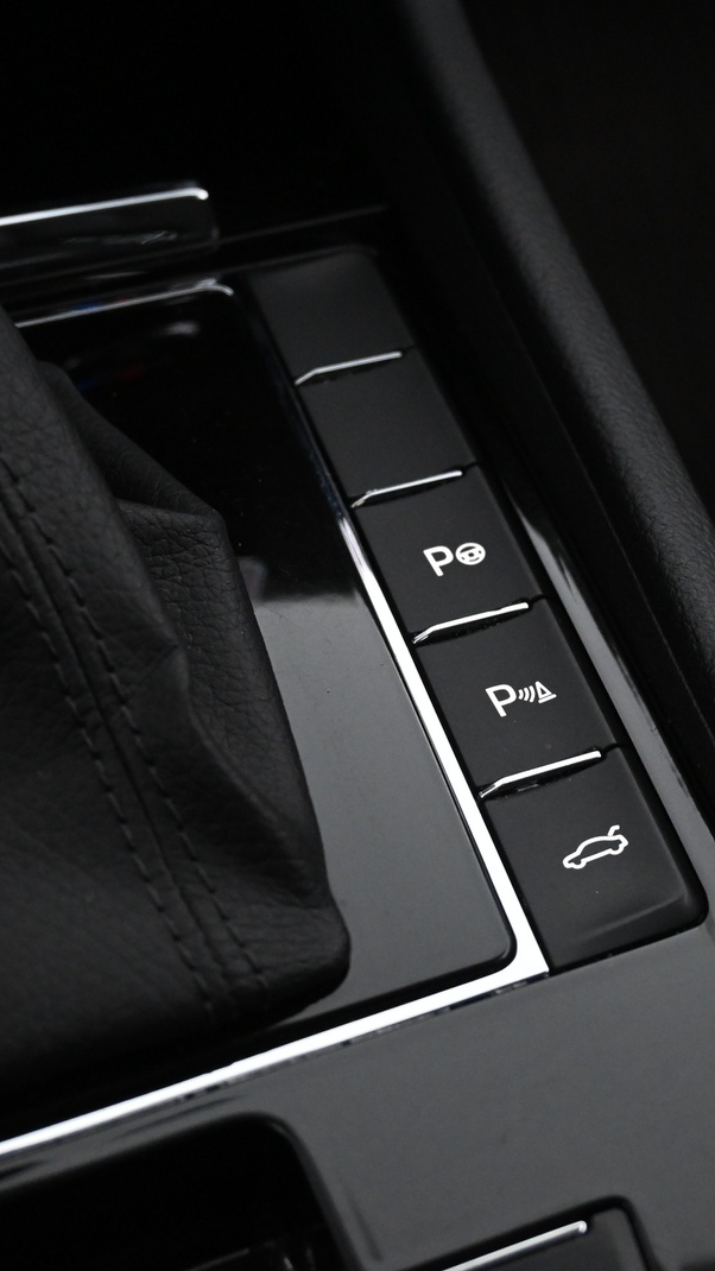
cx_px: 500
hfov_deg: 18.4
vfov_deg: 32.2
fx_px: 2204
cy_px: 633
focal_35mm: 65
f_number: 4.5
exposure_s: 1/40
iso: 2500
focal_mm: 27.5
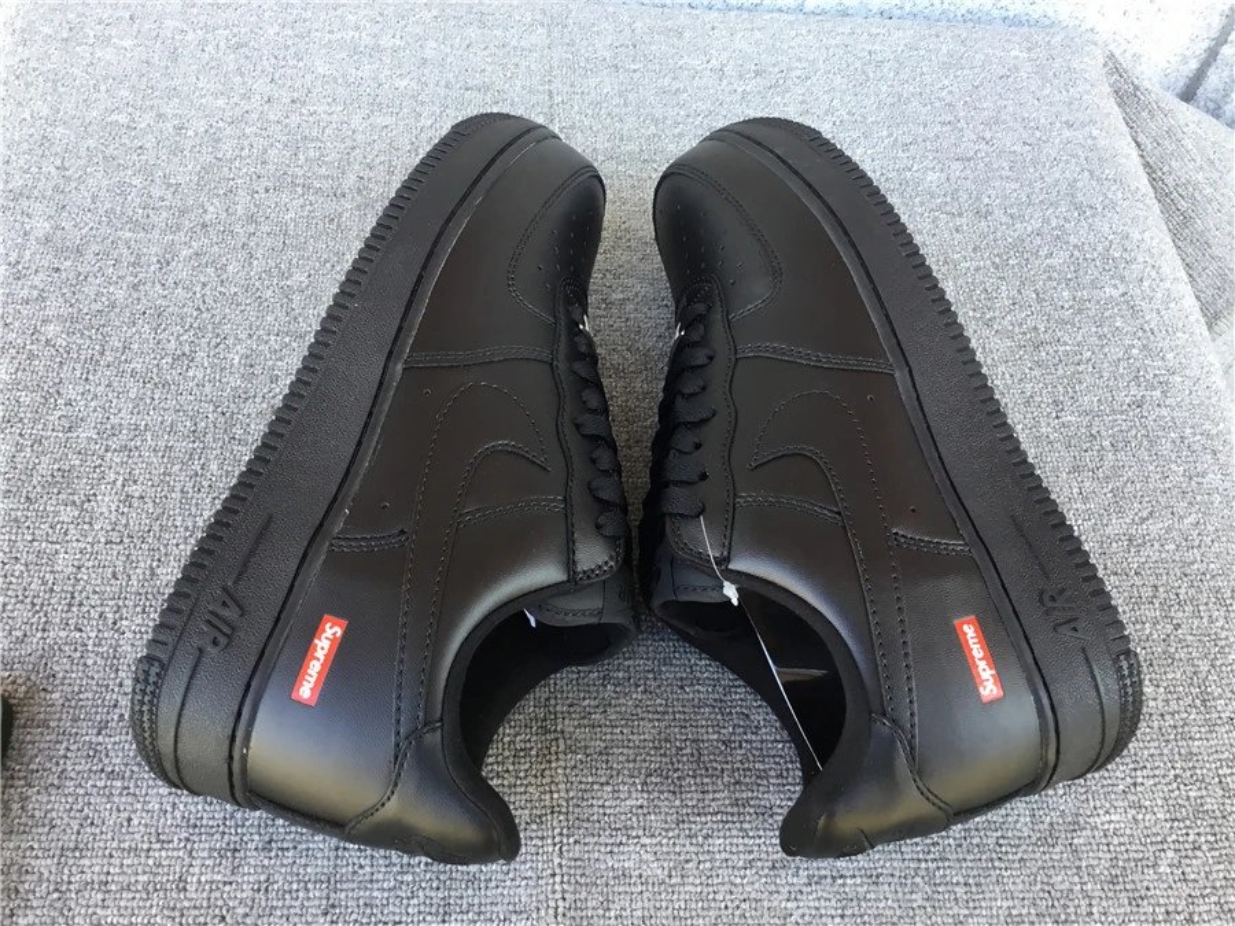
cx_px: 618
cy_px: 463
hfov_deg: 58.4
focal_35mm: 31
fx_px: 1106
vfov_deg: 45.4
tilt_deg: -56.7
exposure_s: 1/33
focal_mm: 3.3
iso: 32
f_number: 2.4
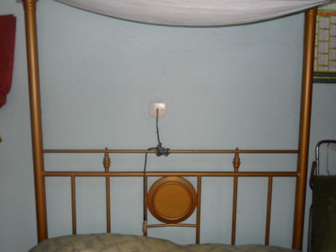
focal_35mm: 32
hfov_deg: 56.8
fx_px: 311
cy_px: 126
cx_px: 168
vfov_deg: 44.2
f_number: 3.7
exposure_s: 1/45
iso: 400
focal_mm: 5.7
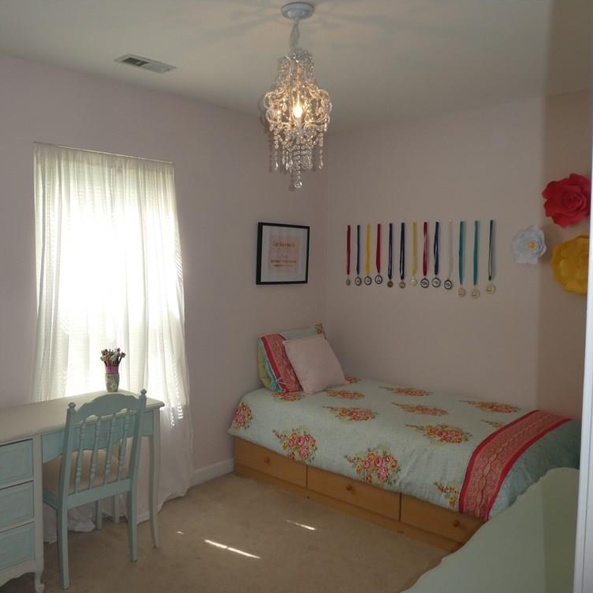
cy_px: 301
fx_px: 562
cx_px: 252
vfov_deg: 55.6
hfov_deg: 55.4
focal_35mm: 29
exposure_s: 1/100
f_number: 3.3
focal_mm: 4.3
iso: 80
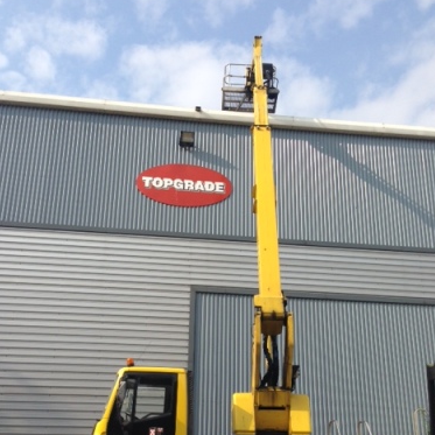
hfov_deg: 41.9
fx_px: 569
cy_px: 265
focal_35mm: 40
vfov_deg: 41.6
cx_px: 217
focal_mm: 4.12
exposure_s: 1/1595
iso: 50
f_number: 2.4
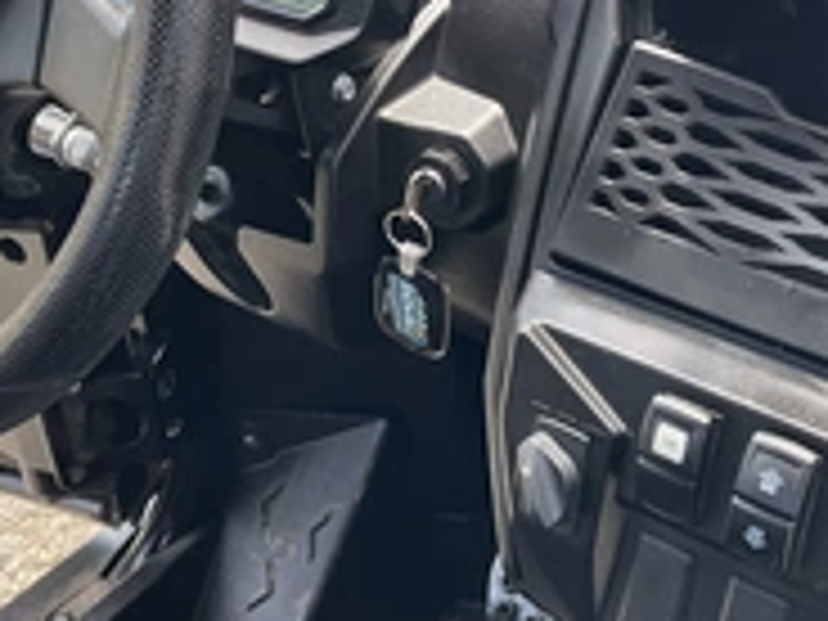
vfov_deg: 23.1
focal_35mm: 63
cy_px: 158
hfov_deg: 30.7
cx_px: 360
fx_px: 1507
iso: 25
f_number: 1.8
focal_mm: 3
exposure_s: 1/122
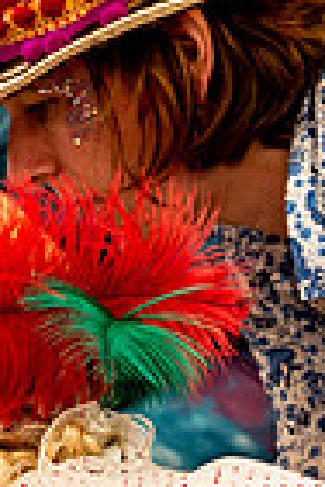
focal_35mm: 530
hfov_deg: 2.6
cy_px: 411
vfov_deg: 3.9
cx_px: 137
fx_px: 7177
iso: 180
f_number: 4.5
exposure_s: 1/160
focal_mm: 120
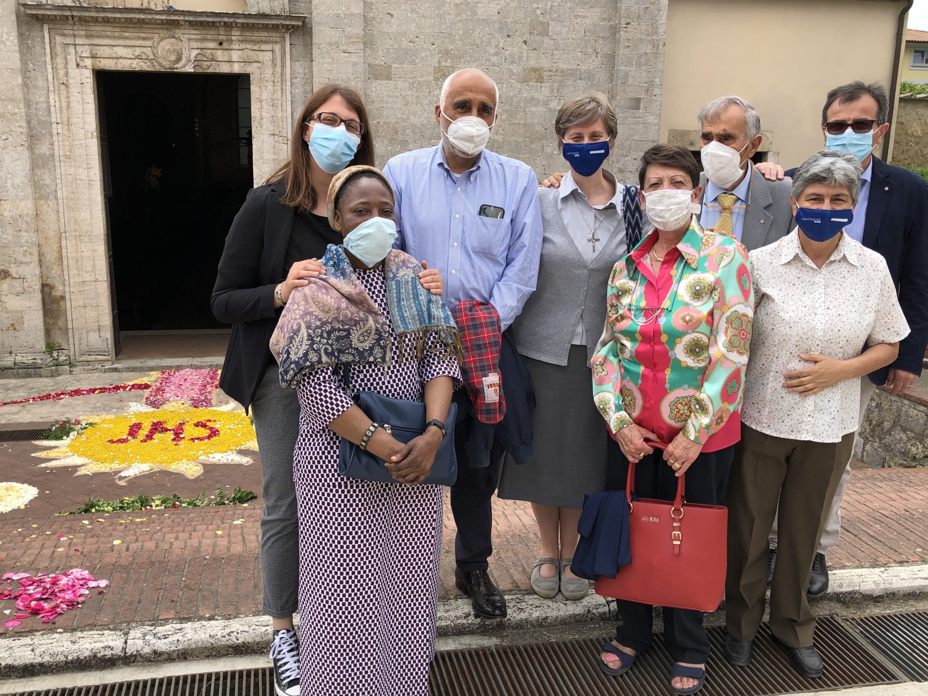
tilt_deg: -13.1
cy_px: 362
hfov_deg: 56.7
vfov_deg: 44.2
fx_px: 858
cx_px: 420
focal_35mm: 32
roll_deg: +0.6
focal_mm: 3.99
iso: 20
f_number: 1.8
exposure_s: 1/1143
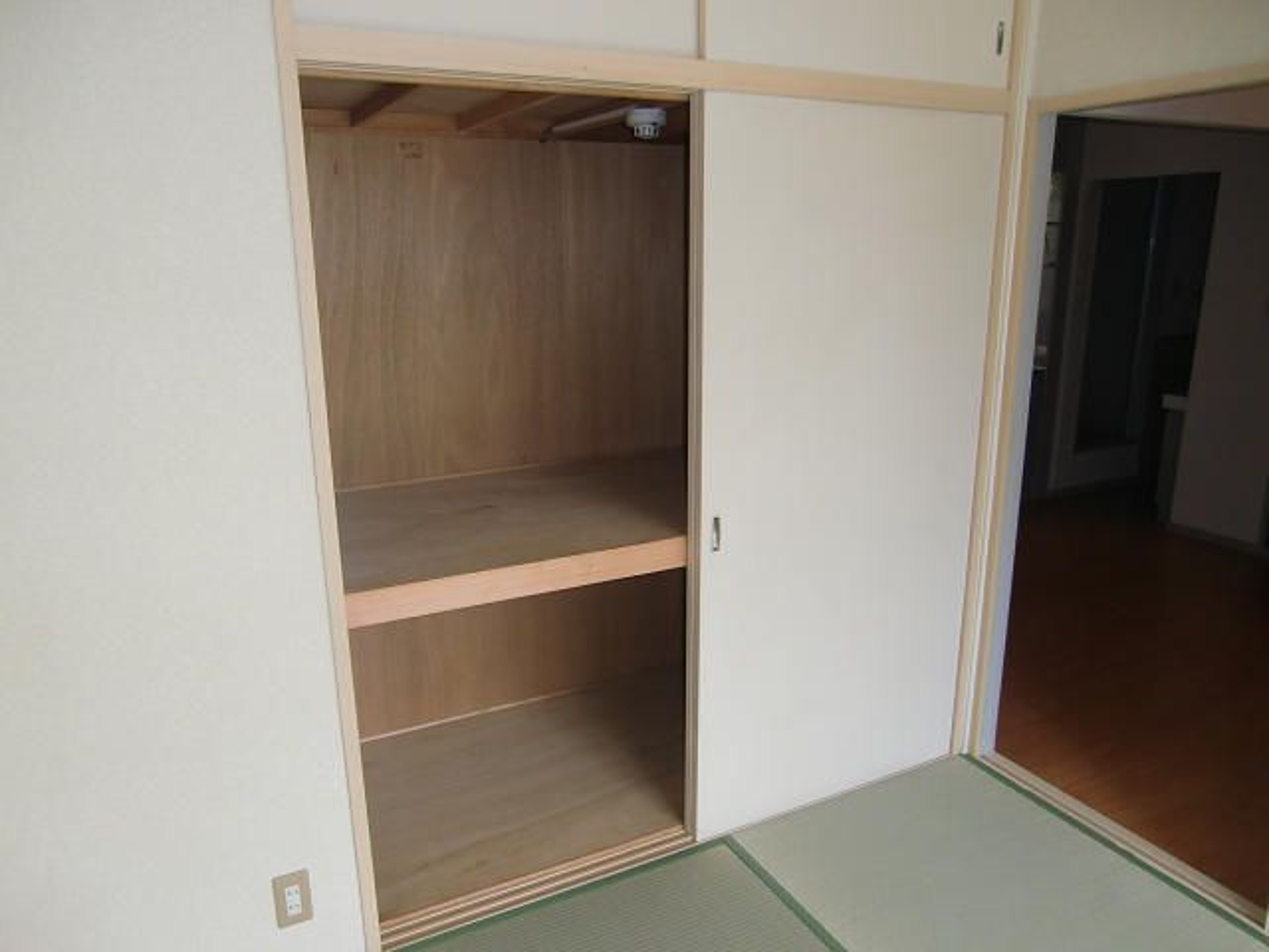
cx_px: 634
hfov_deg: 71.6
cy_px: 476
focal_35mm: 24
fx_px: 880
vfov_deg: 56.8
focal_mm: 4.3
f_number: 3.2
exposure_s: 1/60
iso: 100
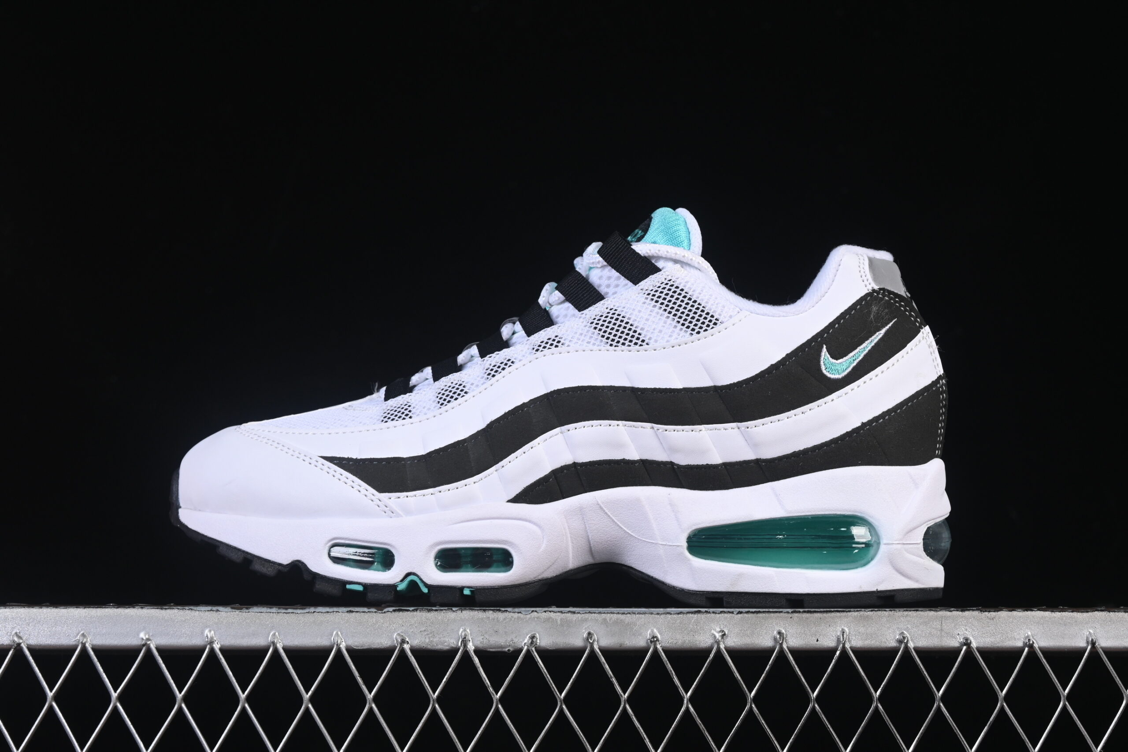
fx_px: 2350
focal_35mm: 75
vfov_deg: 18.2
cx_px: 564
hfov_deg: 27.0
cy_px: 376
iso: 160
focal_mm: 50
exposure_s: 1/80
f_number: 8
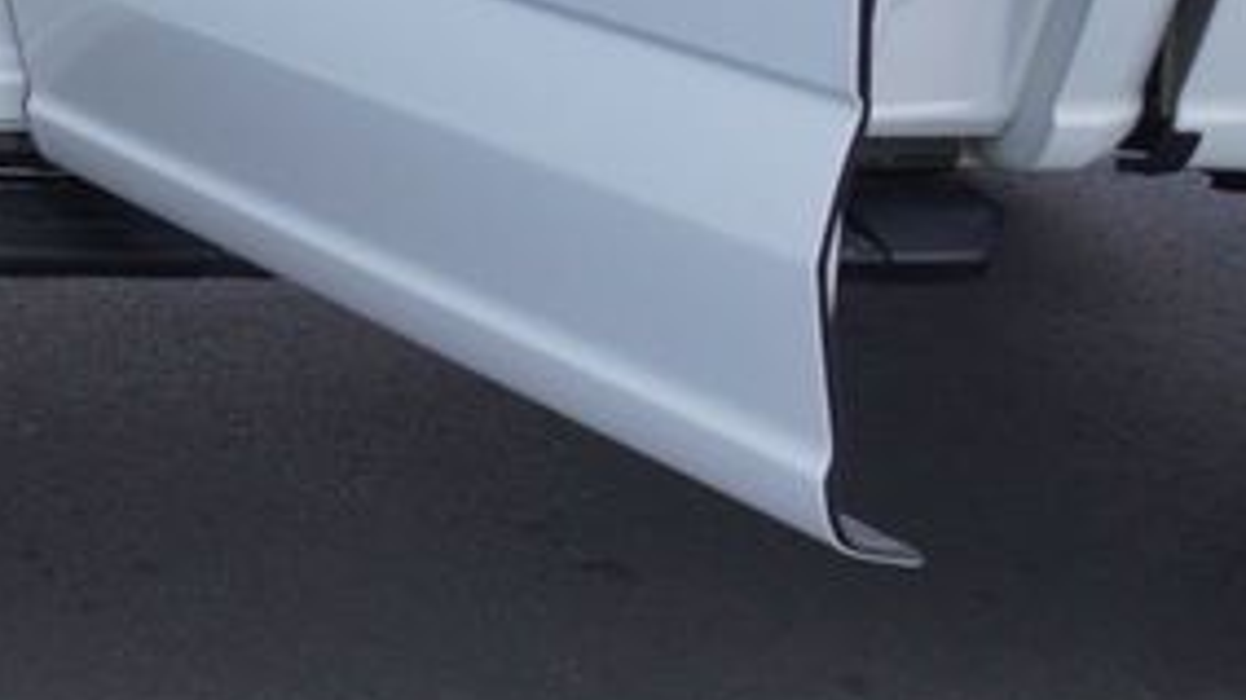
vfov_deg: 12.8
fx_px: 3006
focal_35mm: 91
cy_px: -269
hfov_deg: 19.5
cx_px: -757
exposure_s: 1/160
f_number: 6.3
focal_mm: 16
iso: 100
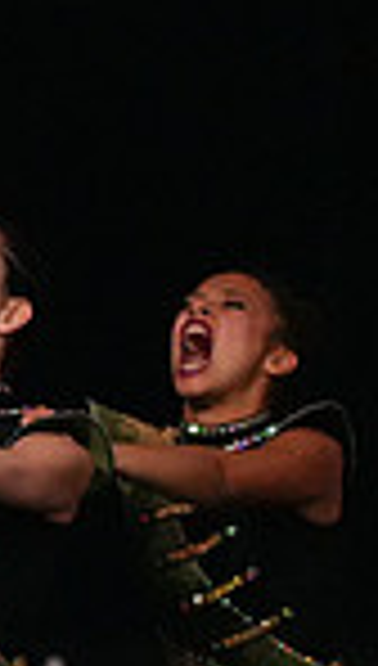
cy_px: 718
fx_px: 21733
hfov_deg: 1.0
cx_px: -801
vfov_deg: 1.8
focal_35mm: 1228
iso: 16000
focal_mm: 300
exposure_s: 1/1250
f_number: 3.5
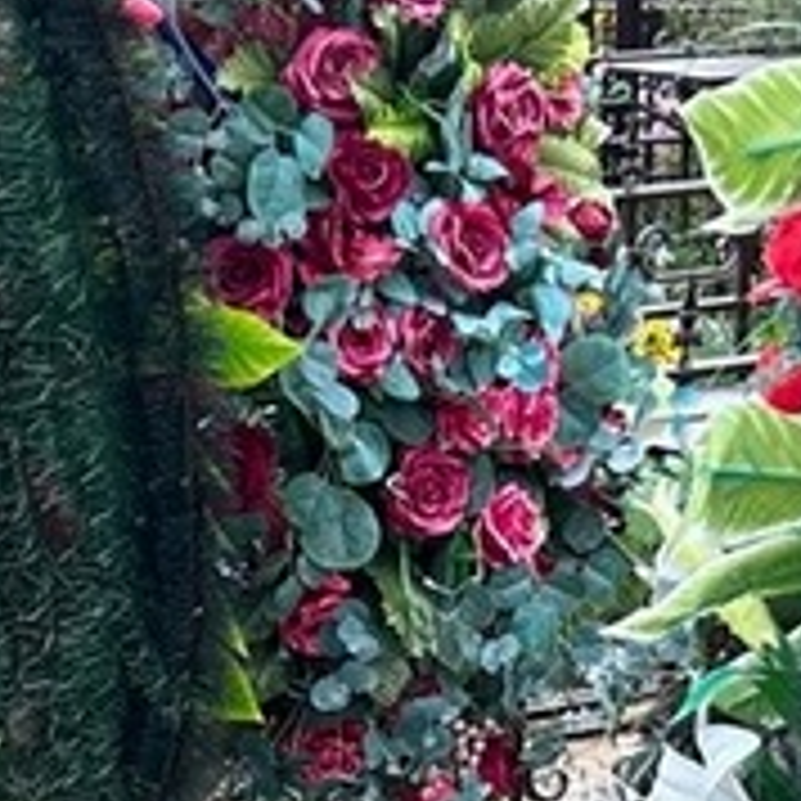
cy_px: 968
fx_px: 3456
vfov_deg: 12.9
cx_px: 490
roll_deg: +1.6
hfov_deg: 13.2
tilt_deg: -17.8
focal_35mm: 132
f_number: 1.5
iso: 50
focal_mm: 5.7
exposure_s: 1/518
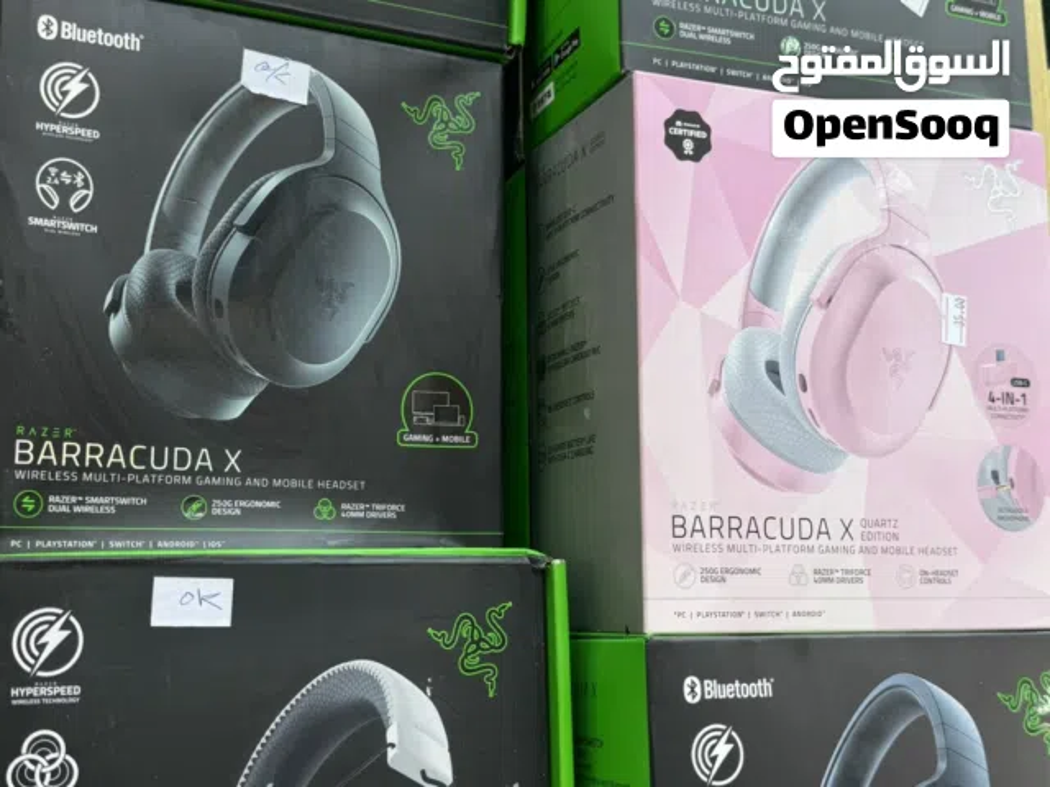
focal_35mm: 24
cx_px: 525
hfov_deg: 71.6
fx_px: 728
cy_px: 394
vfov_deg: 56.8
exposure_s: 1/100
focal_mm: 6.76
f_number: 1.78
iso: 64
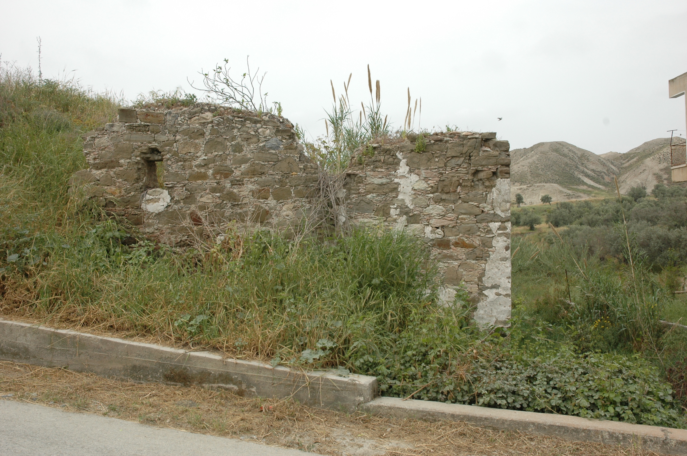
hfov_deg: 53.2
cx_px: 344
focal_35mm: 36
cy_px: 228
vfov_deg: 36.8
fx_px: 686
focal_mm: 24
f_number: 9
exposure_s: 1/320
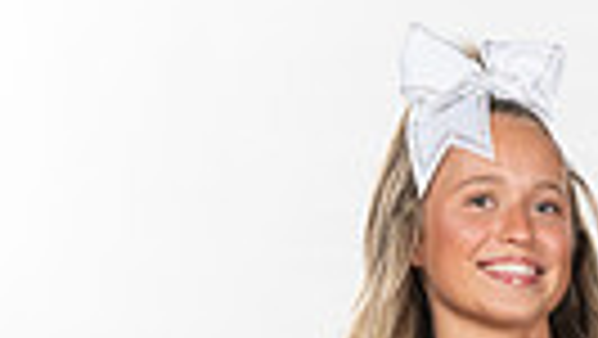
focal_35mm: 206
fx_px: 3268
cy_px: 892
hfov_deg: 10.4
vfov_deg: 5.6
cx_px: 558
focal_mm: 58
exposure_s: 1/320
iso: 800
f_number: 7.1
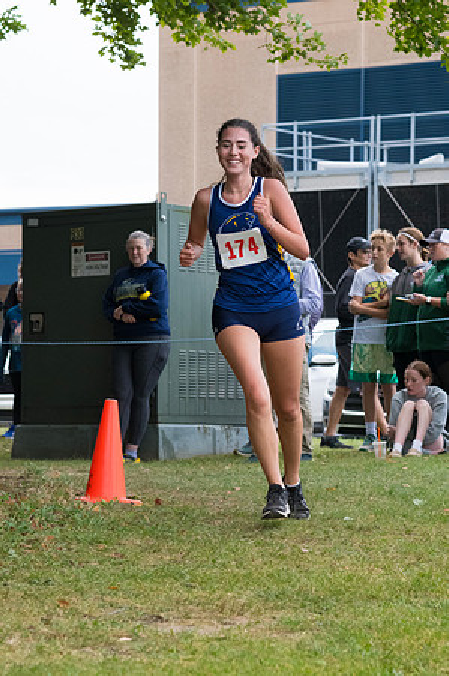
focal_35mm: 127
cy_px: 338
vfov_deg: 16.2
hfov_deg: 10.8
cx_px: 224
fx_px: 2381
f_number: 5.6
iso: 2000
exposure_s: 1/1250
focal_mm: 85
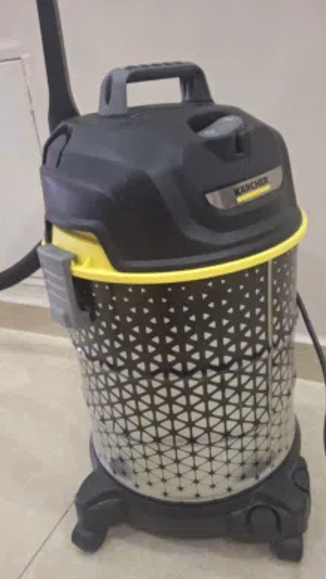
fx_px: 430
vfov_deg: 67.9
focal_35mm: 28
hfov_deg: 41.5
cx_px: 170
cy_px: 296
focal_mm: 4.69
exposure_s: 1/25
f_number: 1.8
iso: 250
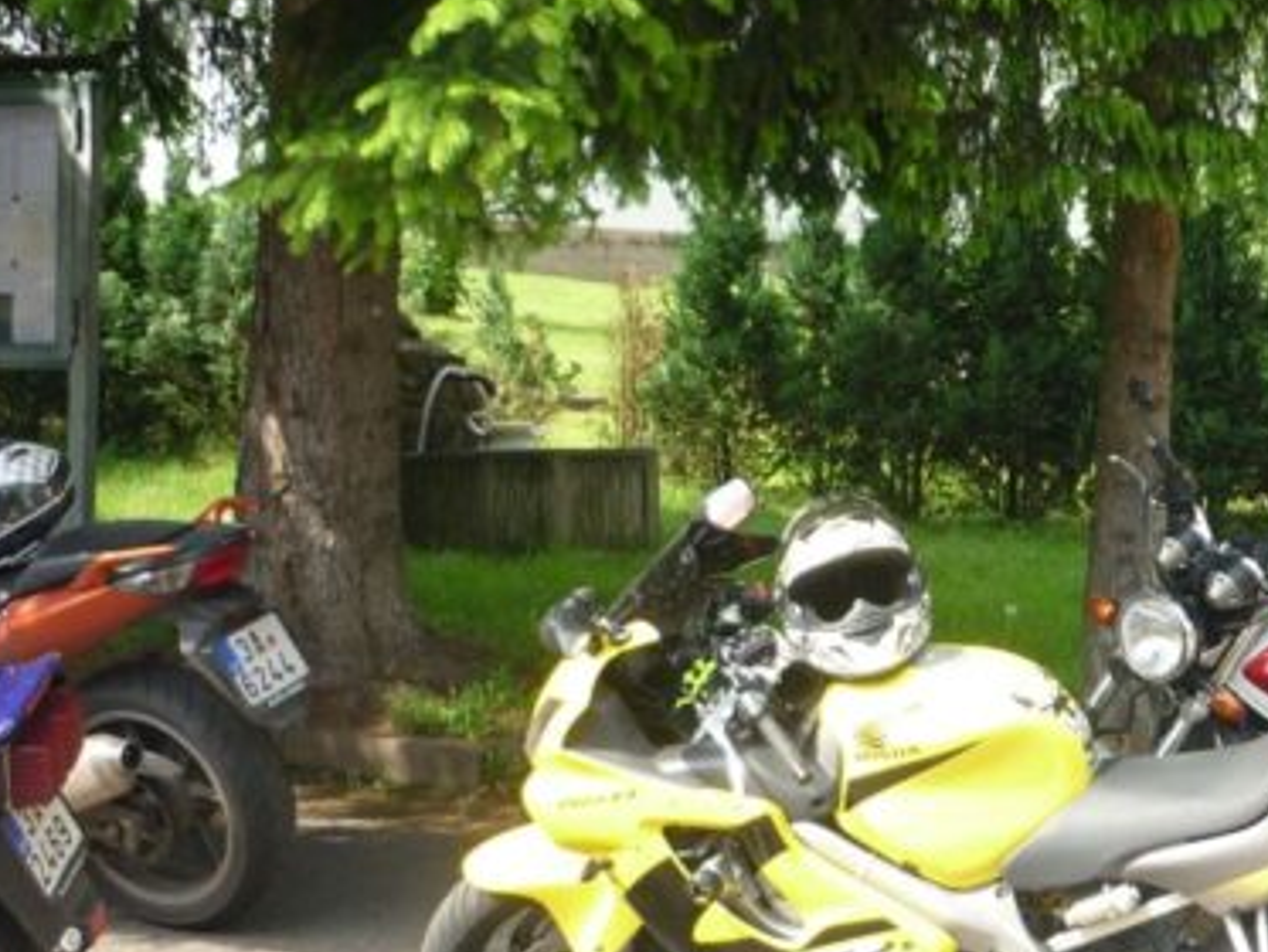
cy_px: 435
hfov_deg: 27.0
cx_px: 1261
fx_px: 2492
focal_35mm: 68
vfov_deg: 21.6
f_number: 2.8
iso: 80
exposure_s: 1/320
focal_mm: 5.5
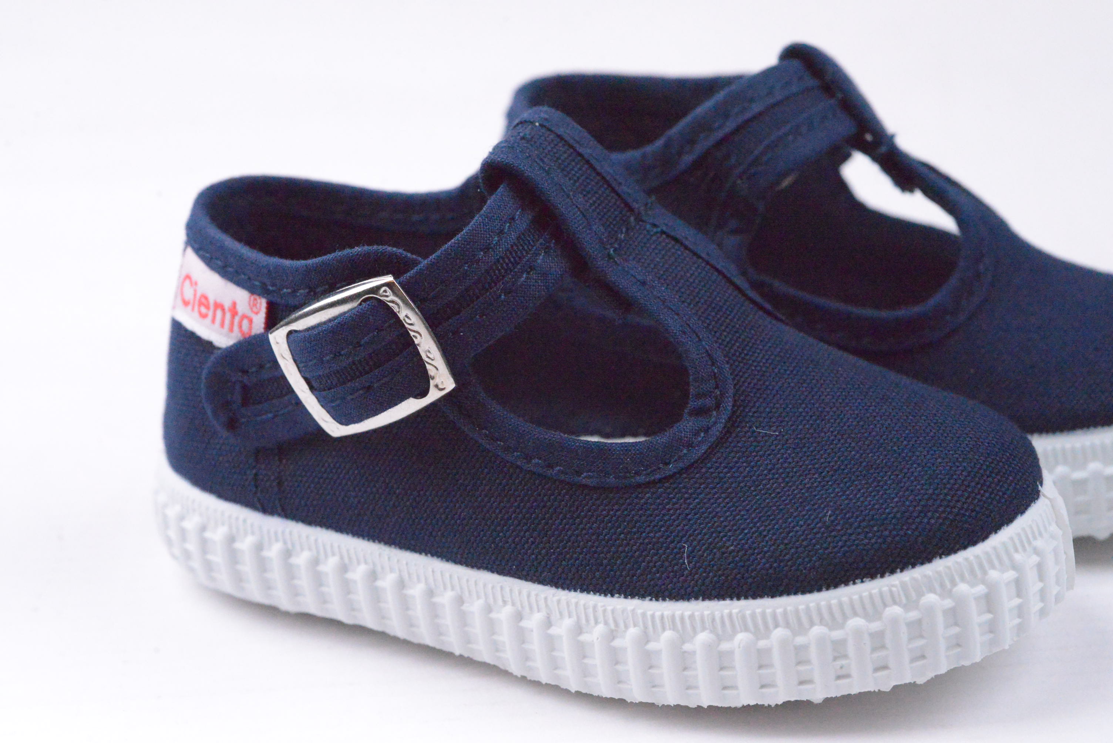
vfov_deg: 22.6
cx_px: 556
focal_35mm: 60
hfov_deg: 33.4
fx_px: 1856
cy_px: 372
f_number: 11
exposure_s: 1/4000
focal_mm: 60
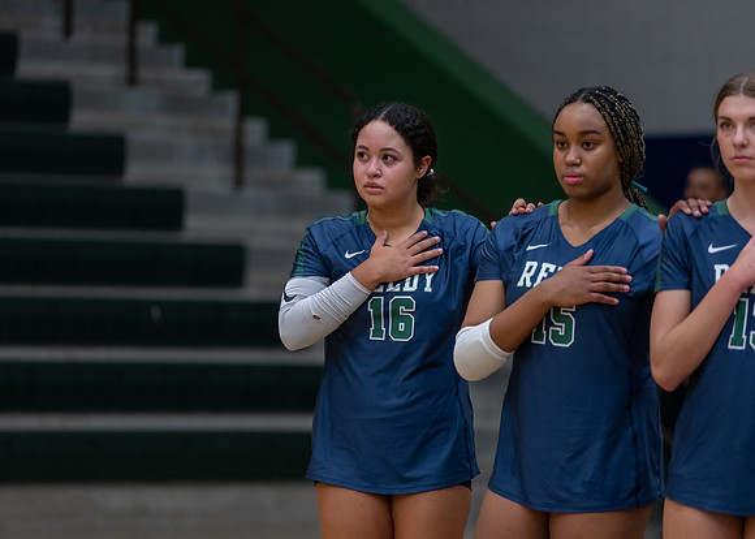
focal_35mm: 194
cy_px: 270
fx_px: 4156
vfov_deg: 7.4
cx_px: 378
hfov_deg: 10.4
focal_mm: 185
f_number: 2.8
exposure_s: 1/320
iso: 1000
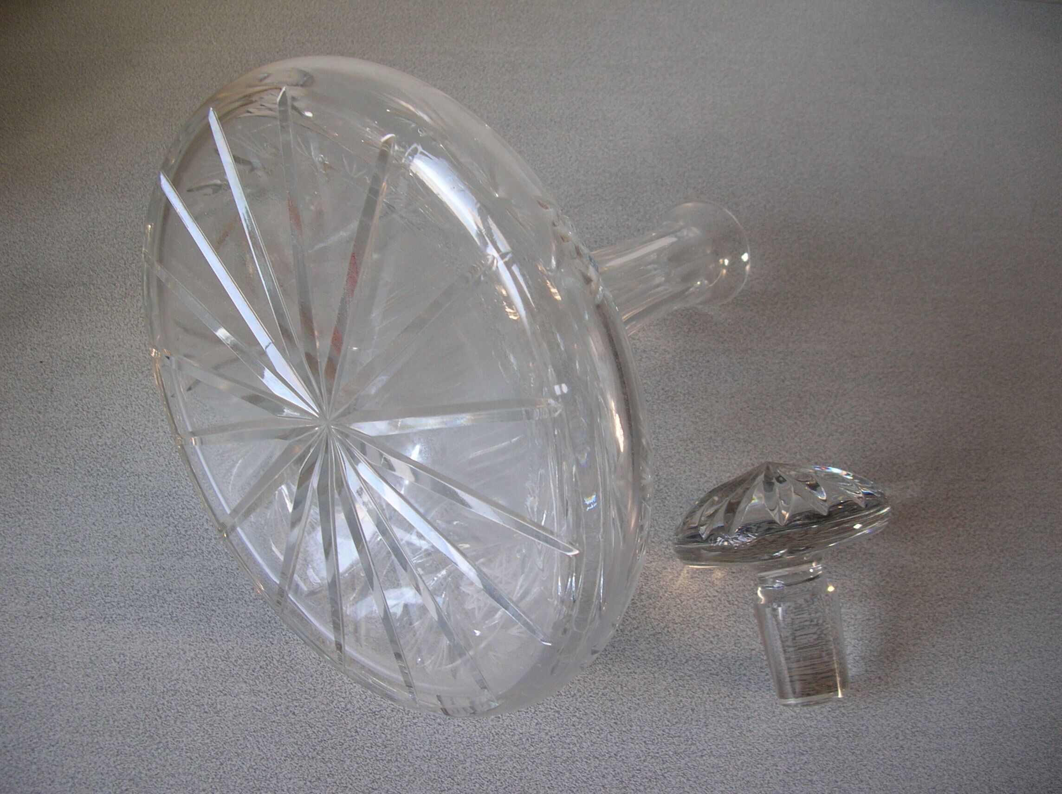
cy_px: 397
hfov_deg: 52.7
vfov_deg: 40.6
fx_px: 1073
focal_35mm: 35
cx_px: 531
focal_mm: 5.8
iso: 50
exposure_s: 1/15.3
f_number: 2.8
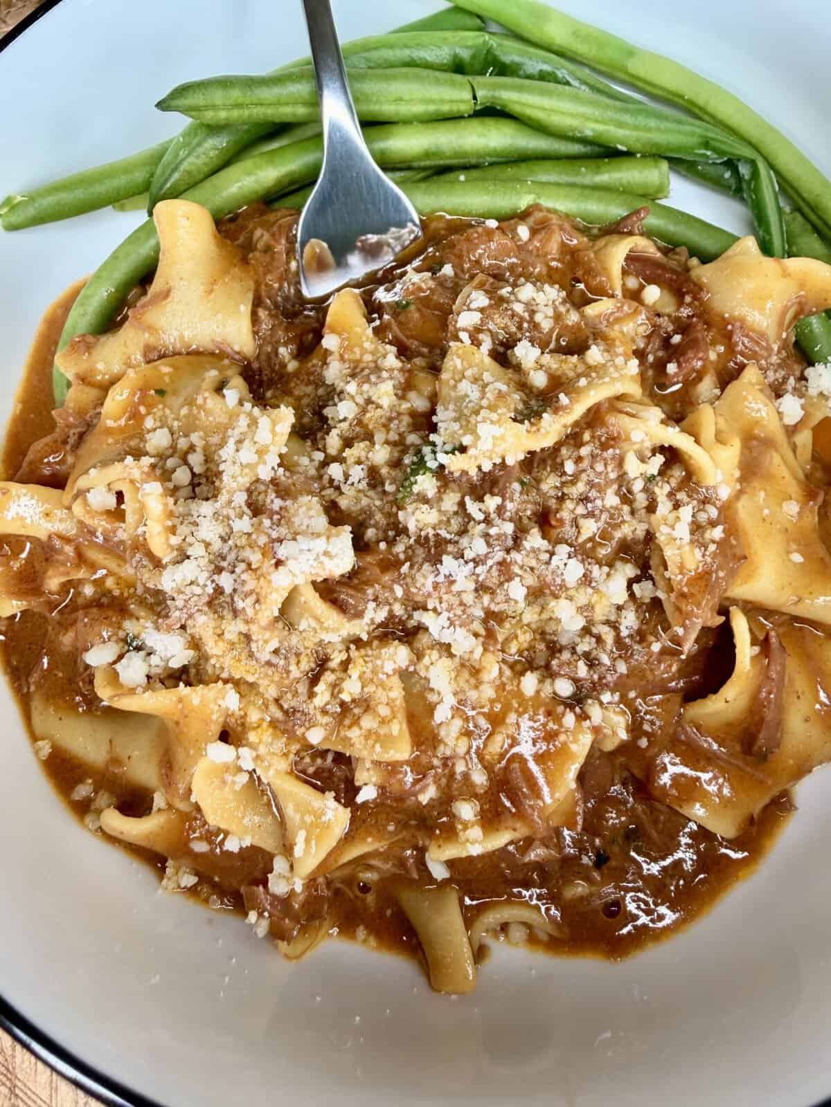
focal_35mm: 24
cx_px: 416
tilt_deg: -70.6
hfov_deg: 56.8
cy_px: 554
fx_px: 768
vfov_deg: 71.6
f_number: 2.2
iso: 50
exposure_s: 1/121
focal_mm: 2.22
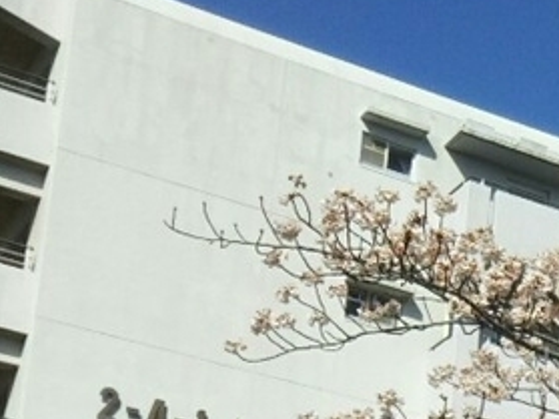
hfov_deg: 13.4
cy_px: 756
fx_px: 2082
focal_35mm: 129
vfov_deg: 10.8
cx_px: 1078
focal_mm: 4
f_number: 2.2
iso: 25
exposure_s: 1/1373
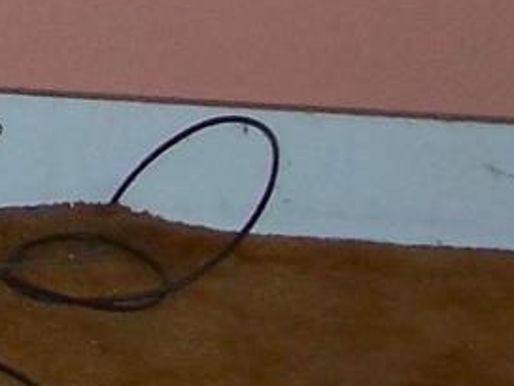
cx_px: -915
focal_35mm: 279
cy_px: -537
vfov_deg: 5.2
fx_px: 4143
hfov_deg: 6.6
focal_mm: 7.8
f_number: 2.8
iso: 200
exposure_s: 1/60
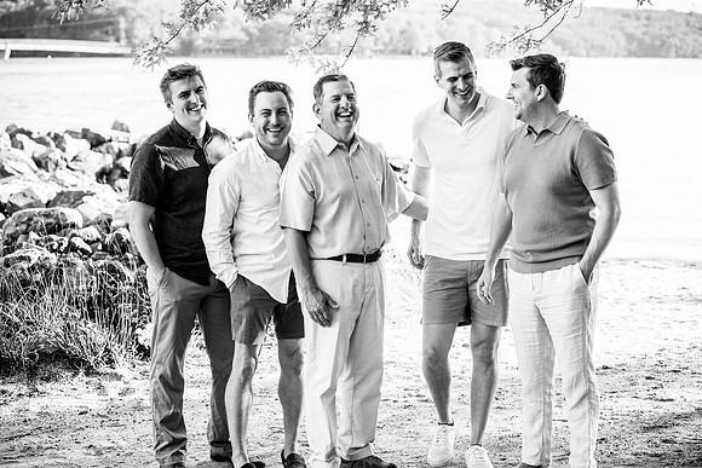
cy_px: 234
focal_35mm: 85
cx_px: 351
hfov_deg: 23.8
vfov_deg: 16.0
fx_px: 1664
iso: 800
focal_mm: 85
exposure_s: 1/500
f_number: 4.5
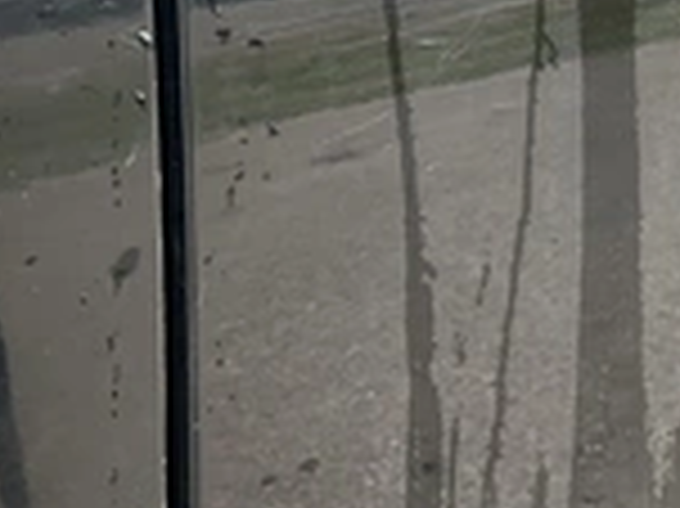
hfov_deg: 24.9
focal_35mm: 77
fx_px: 1511
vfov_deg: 18.0
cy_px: -121
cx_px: 563
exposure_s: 1/291
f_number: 1.8
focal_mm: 3
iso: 25
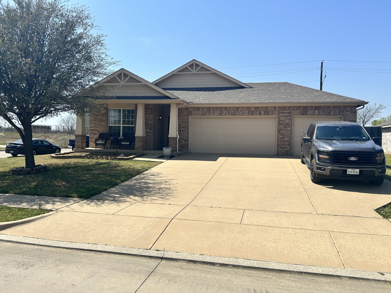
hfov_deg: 67.3
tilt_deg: +0.0
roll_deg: -0.9
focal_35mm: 26
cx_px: 196
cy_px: 146
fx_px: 294
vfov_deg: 53.1
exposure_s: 1/5319
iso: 50
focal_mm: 5.7
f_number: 1.5
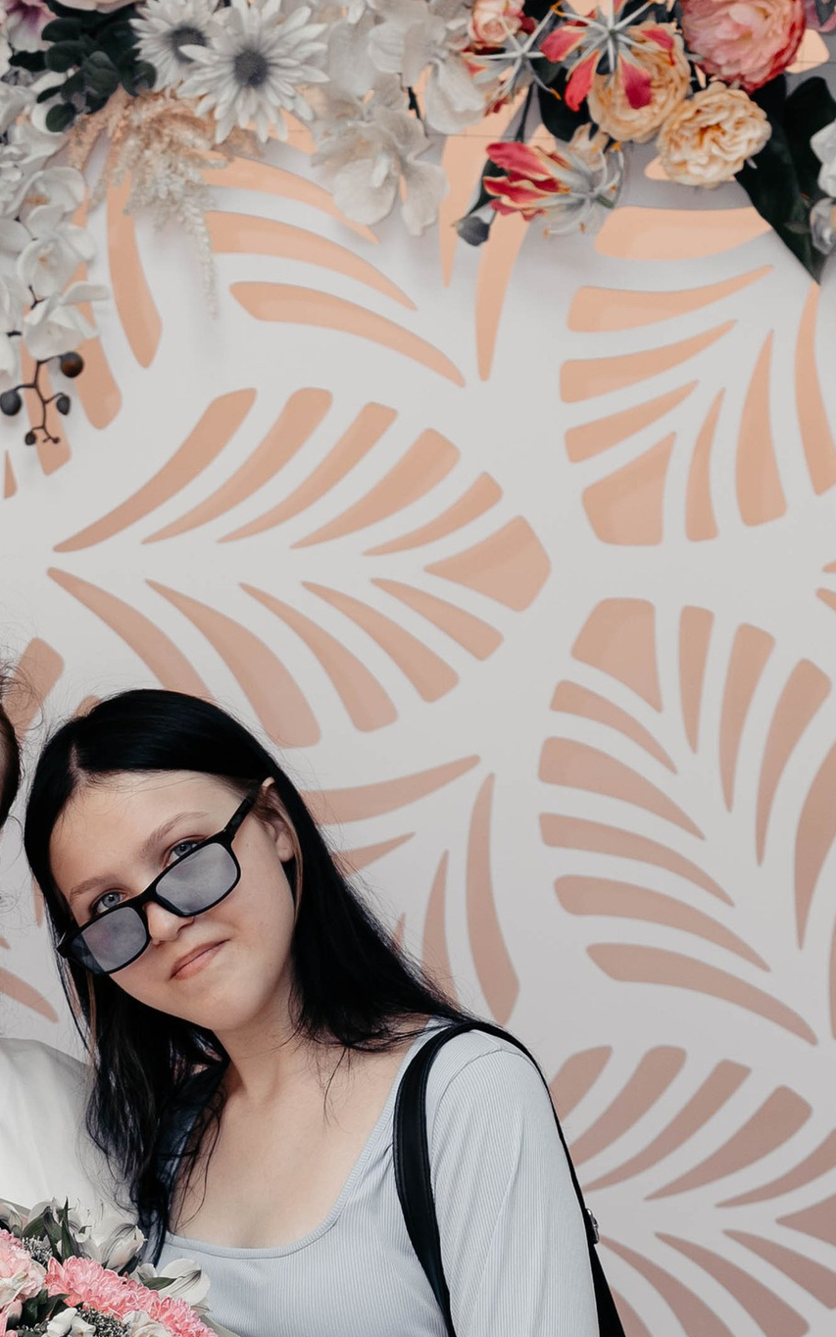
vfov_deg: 18.4
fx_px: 3972
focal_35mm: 109
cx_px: -230
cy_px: 1472
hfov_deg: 11.7
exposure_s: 1/200
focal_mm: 38
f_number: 3.2
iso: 80
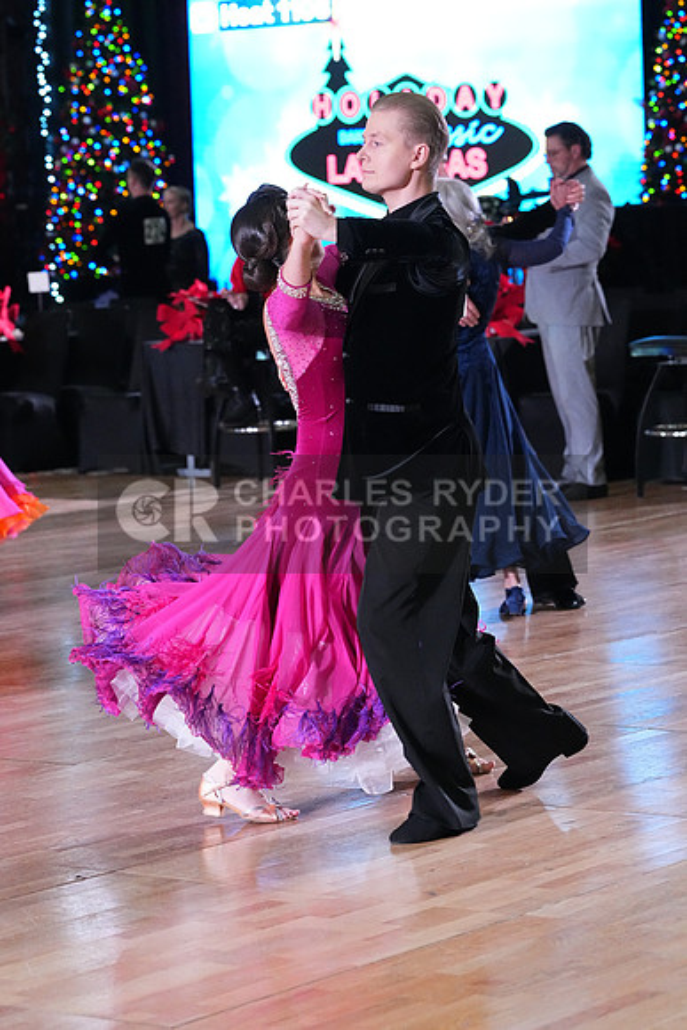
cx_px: 344
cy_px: 515
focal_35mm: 123
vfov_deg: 16.6
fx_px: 3519
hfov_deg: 11.2
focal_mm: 123
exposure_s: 1/400
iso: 10000
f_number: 5.6
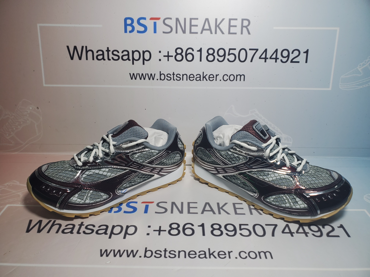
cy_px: 138
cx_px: 185
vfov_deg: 53.1
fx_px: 278
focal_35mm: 26
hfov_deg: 67.3
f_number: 1.5
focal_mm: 4.3
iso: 50
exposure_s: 1/328
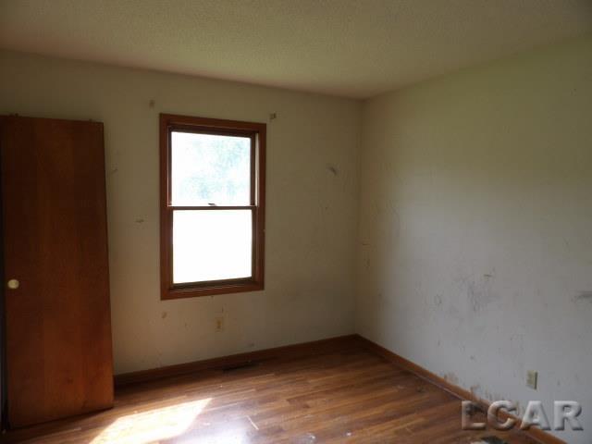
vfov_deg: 56.8
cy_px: 222
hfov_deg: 71.6
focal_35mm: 24
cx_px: 296
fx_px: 410
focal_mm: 4.3
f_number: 3.2
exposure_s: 1/43
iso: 100
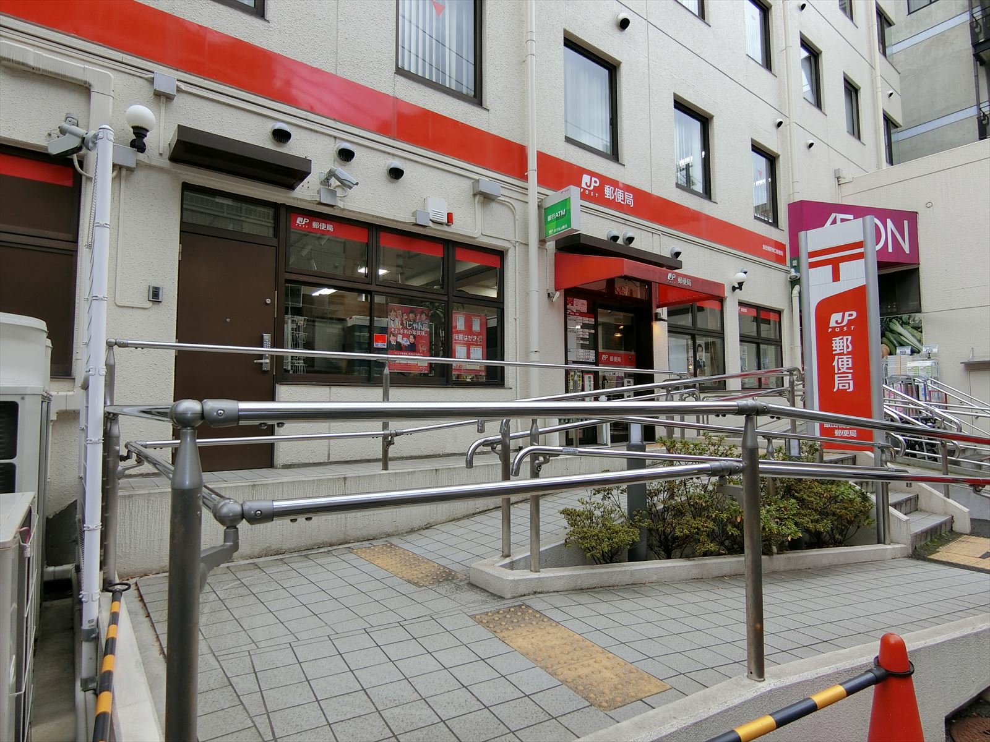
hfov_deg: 84.7
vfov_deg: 68.7
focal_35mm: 19
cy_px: 371
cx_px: 495
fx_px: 543
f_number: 2.7
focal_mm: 4.06
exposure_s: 1/200
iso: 80
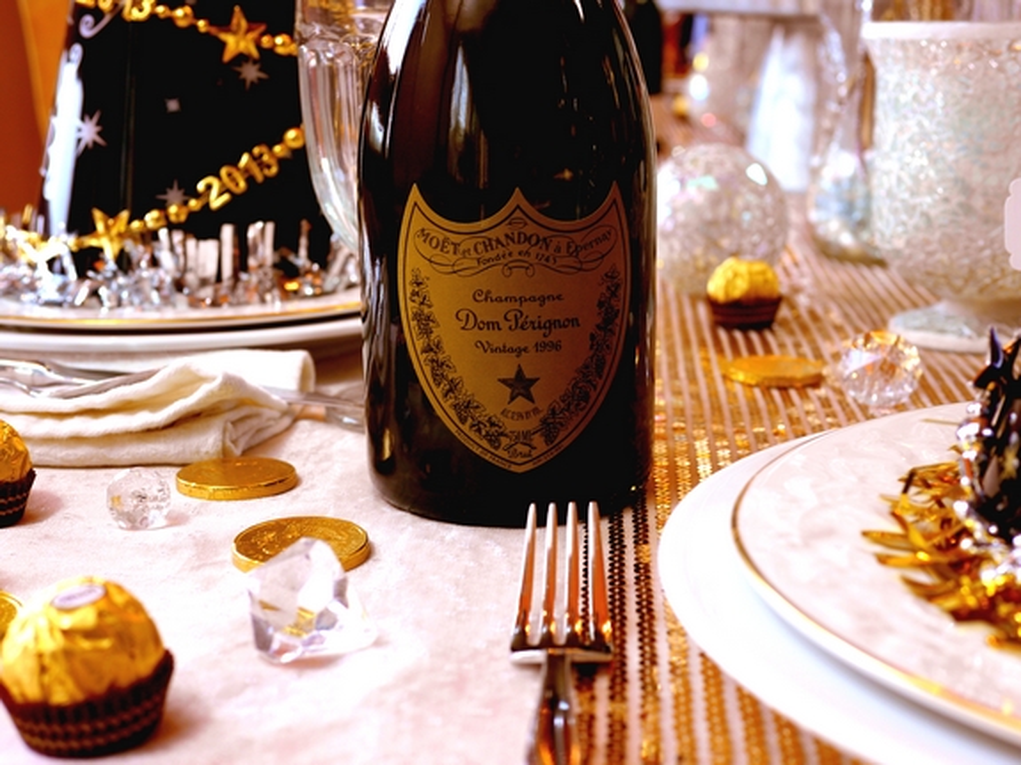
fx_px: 1474
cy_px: 382
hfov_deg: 38.2
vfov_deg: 29.1
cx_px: 510
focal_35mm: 50
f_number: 4
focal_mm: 25
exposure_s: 1/30
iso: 200
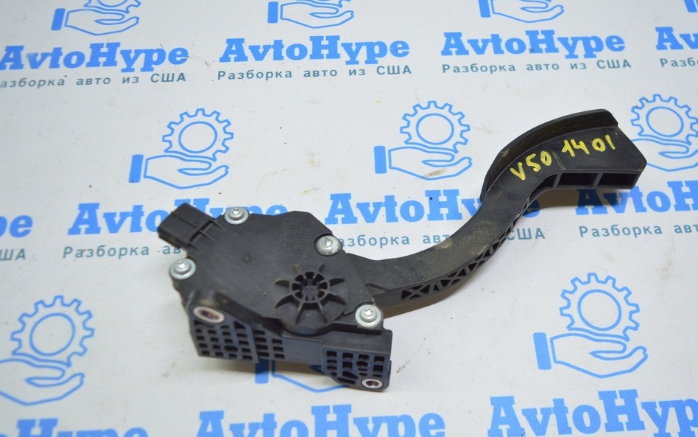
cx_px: 364
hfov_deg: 58.1
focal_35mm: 33
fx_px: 628
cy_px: 232
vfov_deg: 38.3
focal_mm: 20
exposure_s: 1/60
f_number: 3.5
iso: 400
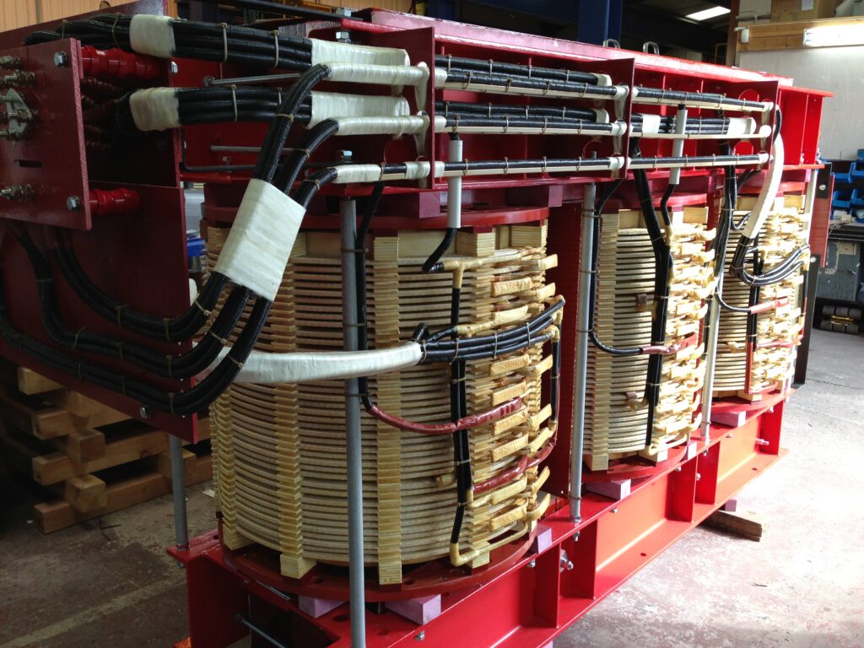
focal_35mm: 33
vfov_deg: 42.9
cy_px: 324
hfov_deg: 55.4
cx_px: 432
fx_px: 824
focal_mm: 4.13
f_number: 2.4
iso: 50
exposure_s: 1/60
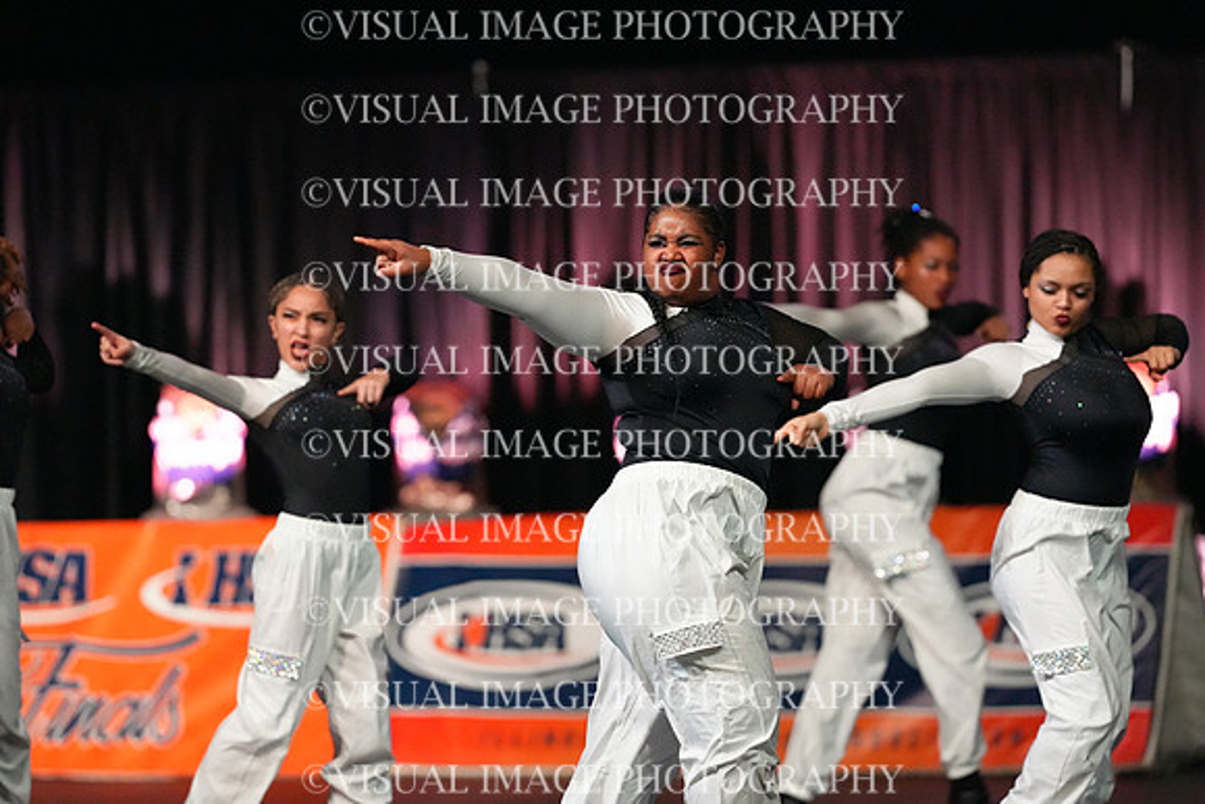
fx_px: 10044
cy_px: 402
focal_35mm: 300
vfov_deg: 4.6
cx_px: 602
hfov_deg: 6.9
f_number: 3.5
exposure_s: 1/1250
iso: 16000
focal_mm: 300
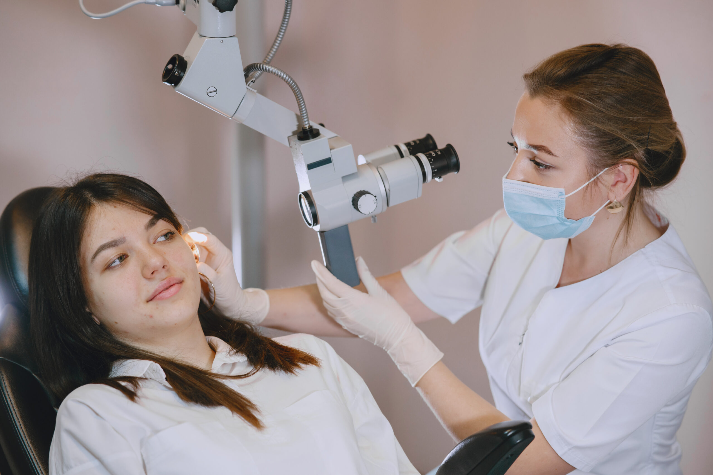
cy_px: 238
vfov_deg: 16.1
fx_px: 1683
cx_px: 356
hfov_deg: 23.9
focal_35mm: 85
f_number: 2.5
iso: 500
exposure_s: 1/250
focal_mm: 85
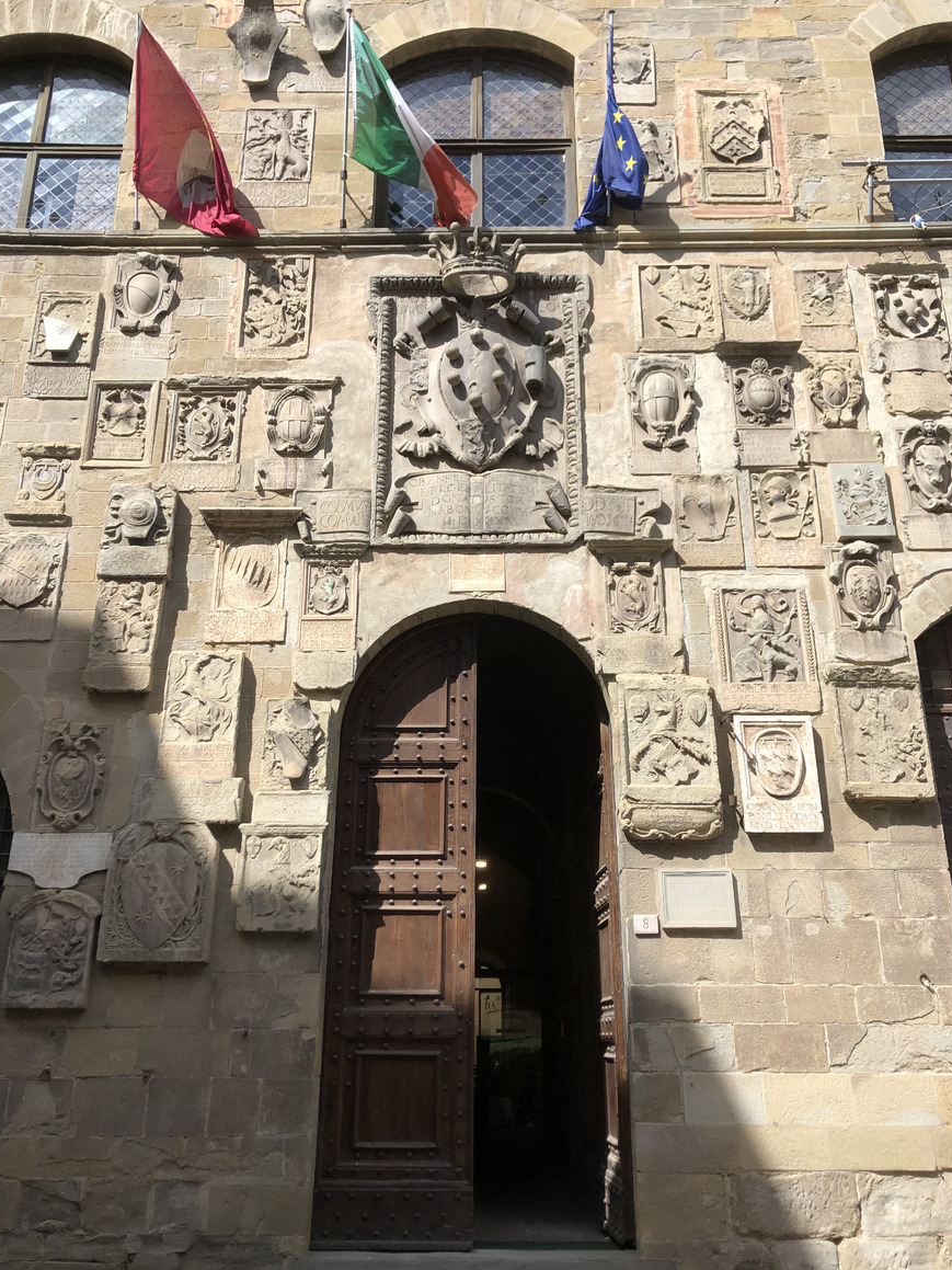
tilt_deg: +21.1
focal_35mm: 29
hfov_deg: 48.2
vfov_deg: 61.7
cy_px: 640
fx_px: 1064
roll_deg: -0.2
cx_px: 484
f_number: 1.8
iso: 20
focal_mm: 4
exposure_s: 1/1312
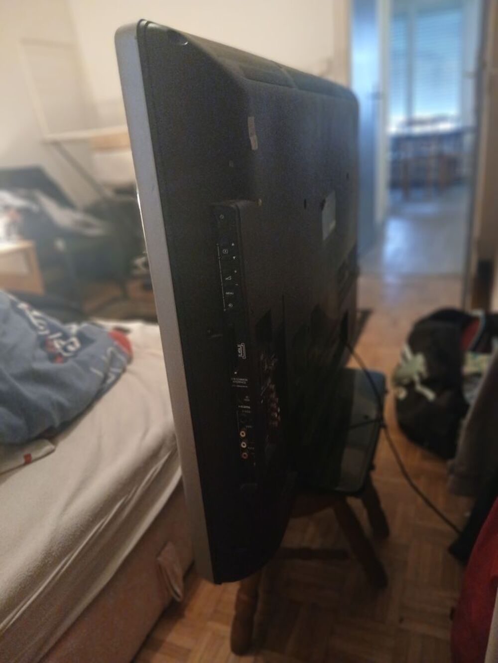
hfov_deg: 53.1
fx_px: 499
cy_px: 332
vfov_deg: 67.3
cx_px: 249
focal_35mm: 26
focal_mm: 3.98
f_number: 1.8
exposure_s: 1/20
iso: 640
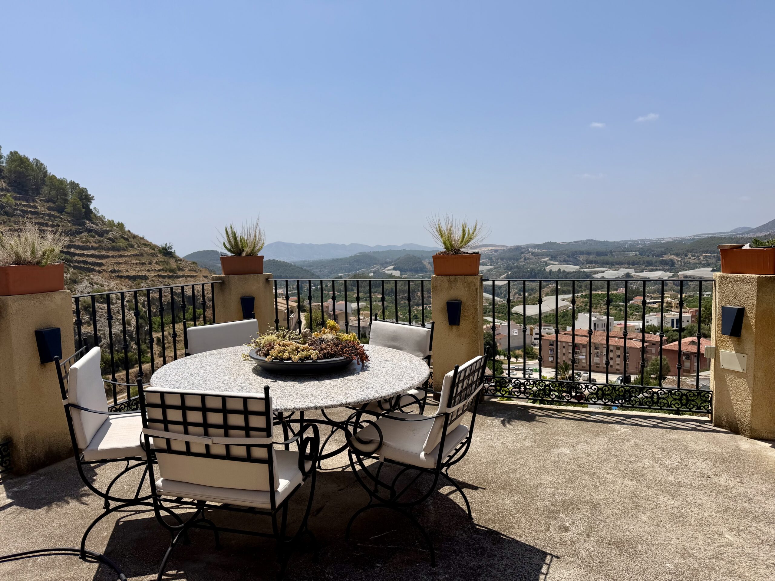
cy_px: 290
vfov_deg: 56.8
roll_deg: +0.9
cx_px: 388
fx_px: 537
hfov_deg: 71.6
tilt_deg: -5.1
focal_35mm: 24
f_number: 1.78
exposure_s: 1/9091
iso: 80
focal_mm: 6.76
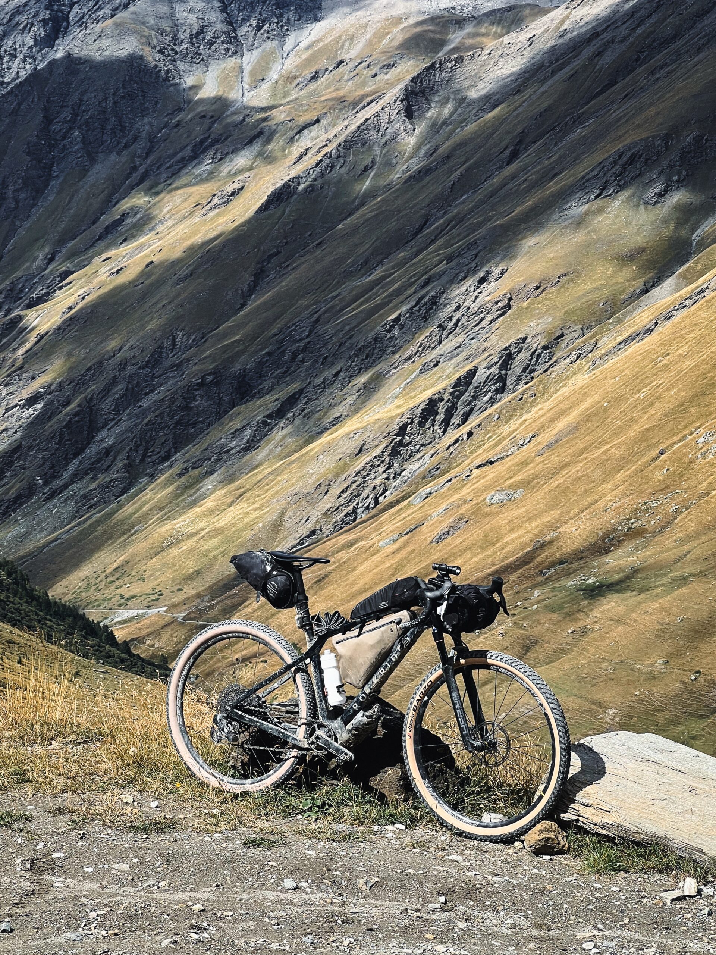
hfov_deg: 19.1
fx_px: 2124
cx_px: 358
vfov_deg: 25.3
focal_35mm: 77
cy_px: 478
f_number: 2.8
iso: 32
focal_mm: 9
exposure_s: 1/620
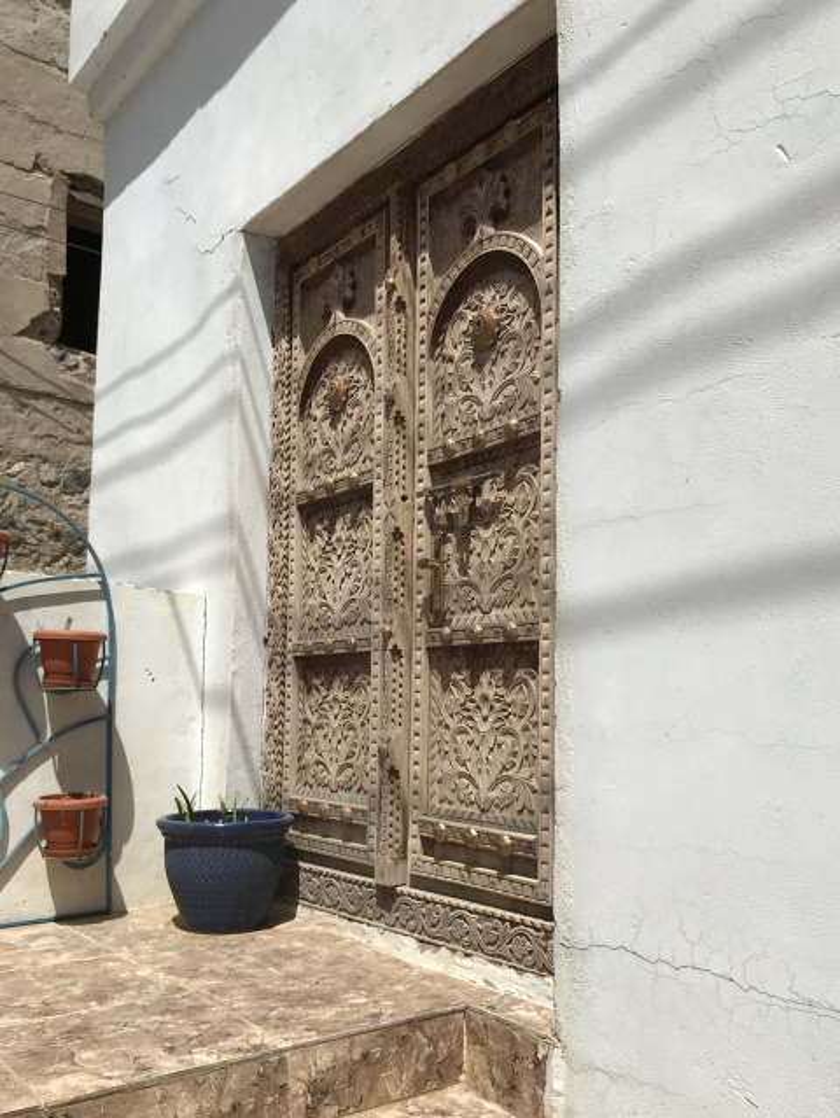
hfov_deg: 49.8
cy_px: 559
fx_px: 905
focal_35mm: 28
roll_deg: -2.8
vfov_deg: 63.4
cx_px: 420
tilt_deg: +3.2
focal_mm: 3.99
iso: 20
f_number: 1.8
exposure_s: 1/5319
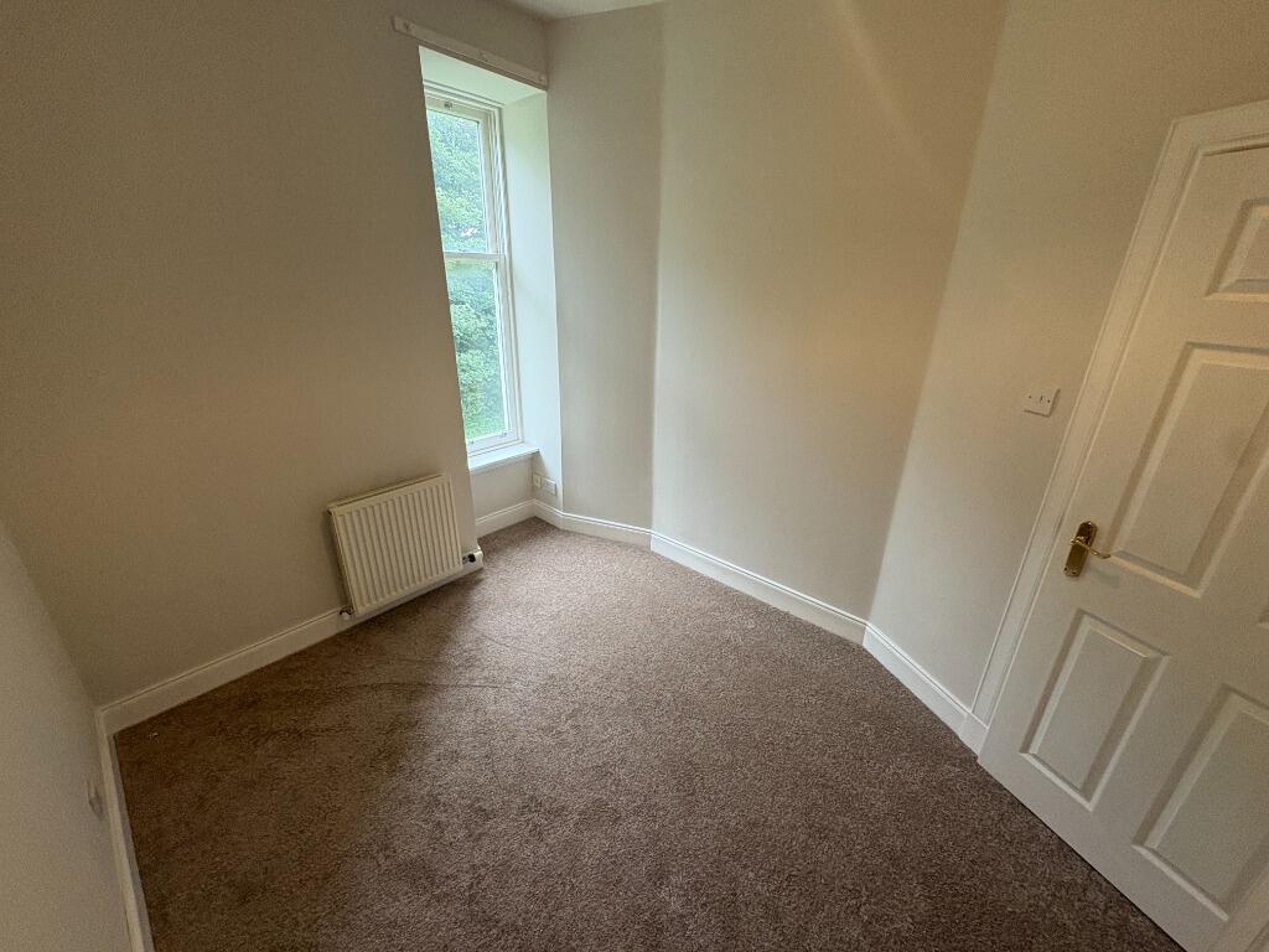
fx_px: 513
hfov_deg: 102.1
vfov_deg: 85.7
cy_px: 476
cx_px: 634
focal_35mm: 14
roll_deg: -1.1
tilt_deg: -21.8
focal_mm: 2.22
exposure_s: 1/88
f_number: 2.2
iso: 250
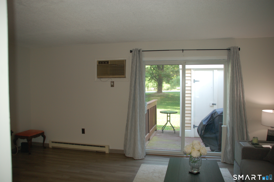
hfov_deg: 67.4
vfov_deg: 47.8
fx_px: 205
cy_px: 91
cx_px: 137
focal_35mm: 27
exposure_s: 1/60
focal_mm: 18
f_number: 3.5
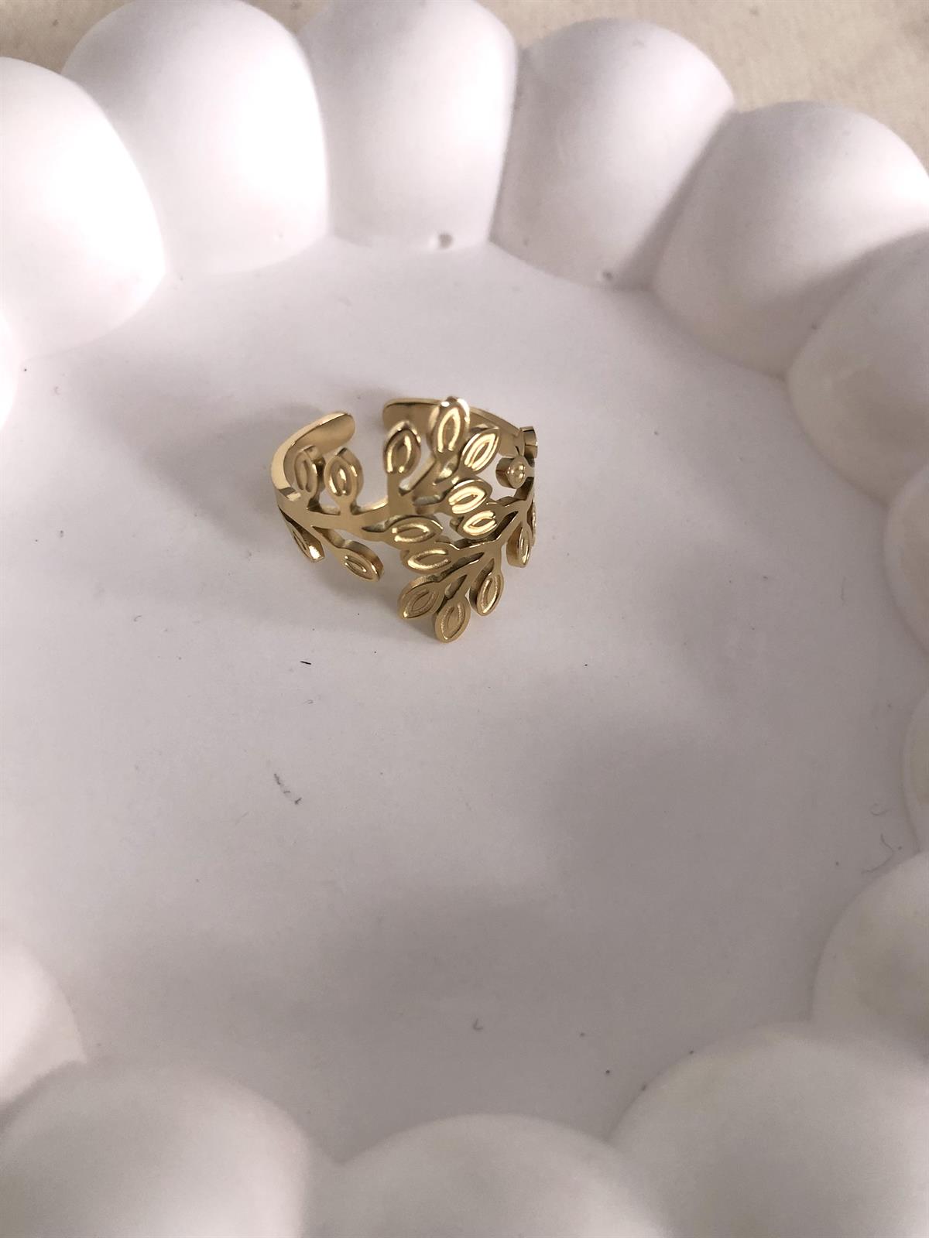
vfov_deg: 63.4
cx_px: 464
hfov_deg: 49.7
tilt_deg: -58.7
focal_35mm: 28
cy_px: 619
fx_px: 1002
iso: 40
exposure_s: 1/20
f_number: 1.8
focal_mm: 3.99
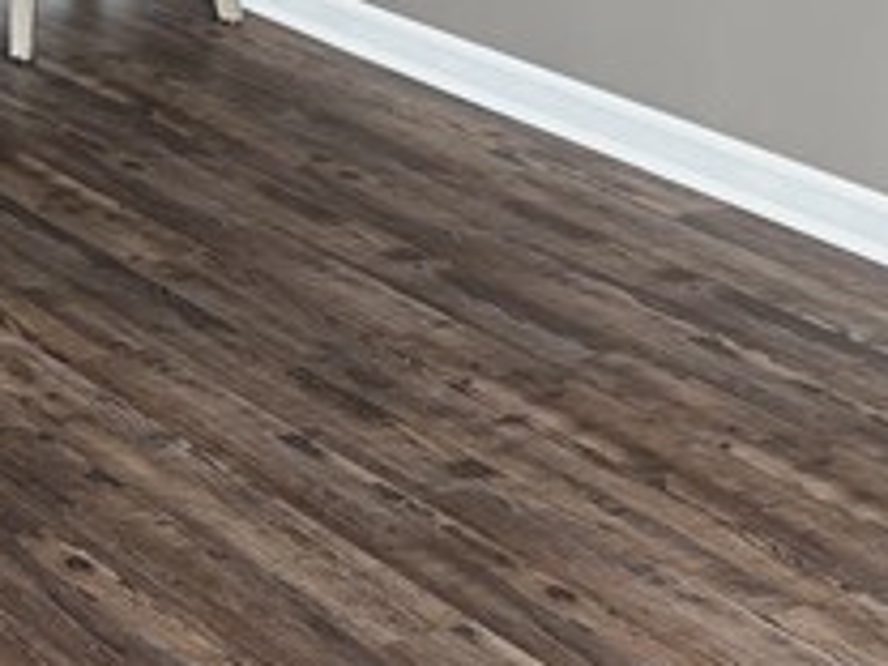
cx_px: -51
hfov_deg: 15.1
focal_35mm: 128
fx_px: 3284
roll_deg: +0.6
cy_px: -248
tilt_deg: -8.6
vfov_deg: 11.2
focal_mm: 5.96
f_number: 1.6
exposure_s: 1/102
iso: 125
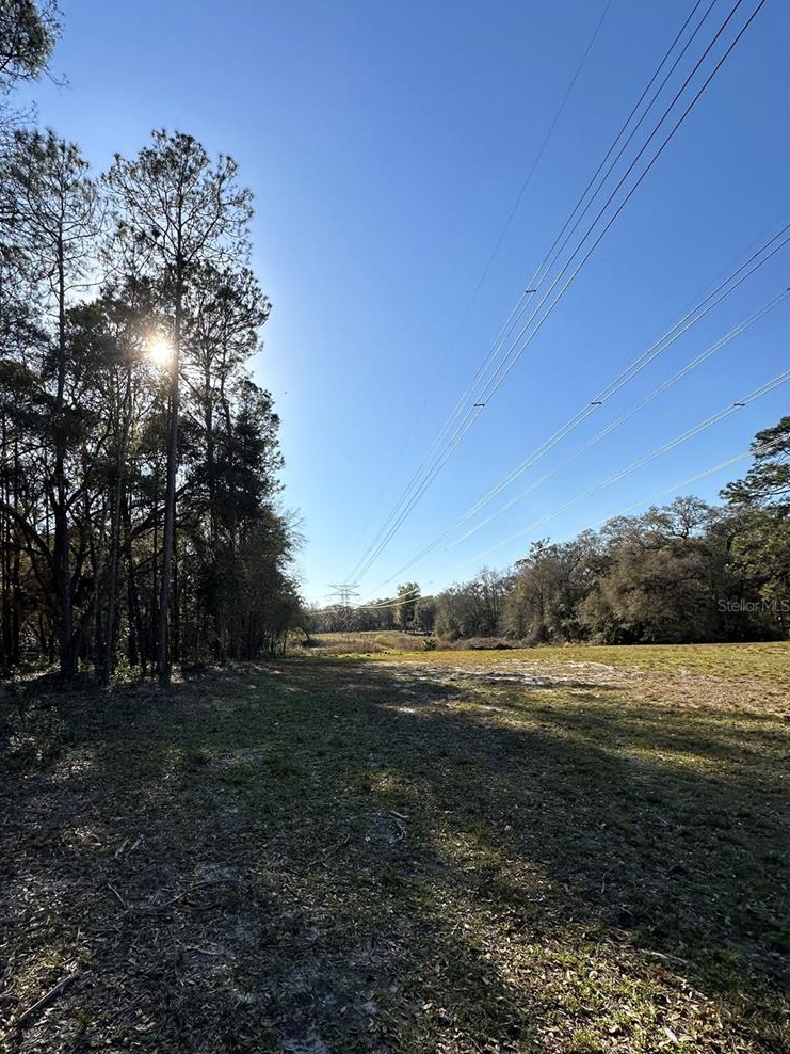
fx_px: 517
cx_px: 313
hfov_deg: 73.9
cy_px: 605
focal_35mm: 17
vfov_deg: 90.4
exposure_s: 1/2506
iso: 50
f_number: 2.2
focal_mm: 2.22
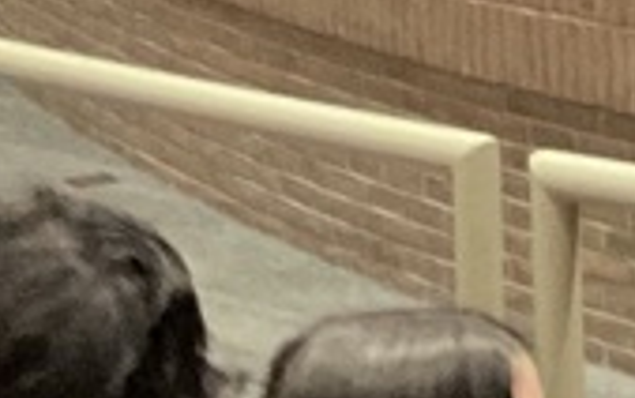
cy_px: -443
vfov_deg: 6.8
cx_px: 1578
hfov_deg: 9.8
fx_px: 3222
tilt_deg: -0.2
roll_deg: -1.9
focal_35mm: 186
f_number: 1.8
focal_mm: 3
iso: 500
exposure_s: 1/24
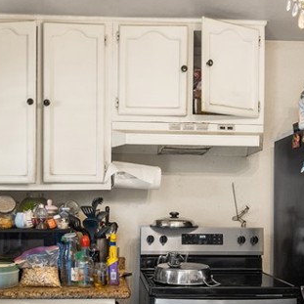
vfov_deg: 39.4
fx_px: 417
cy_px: 212
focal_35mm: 42
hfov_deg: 40.0
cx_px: 135
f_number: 7.1
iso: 320
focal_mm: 10
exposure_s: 1/3
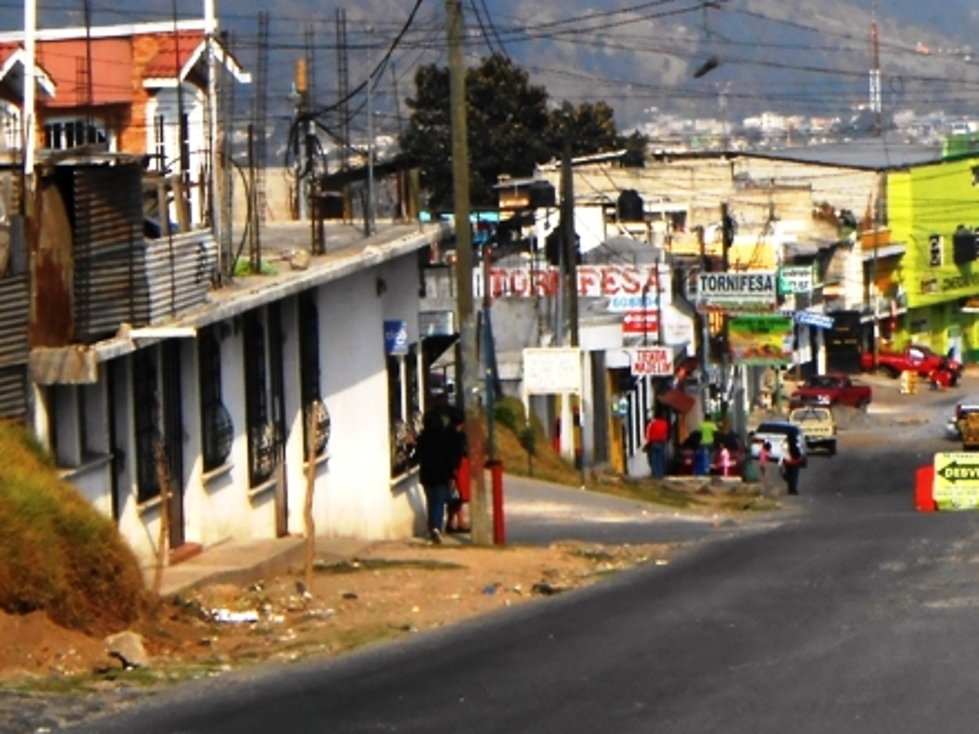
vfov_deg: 6.0
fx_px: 6927
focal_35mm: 245
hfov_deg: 8.1
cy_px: -7
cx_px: 836
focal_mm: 18.7
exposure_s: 1/1250
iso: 80
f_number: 5
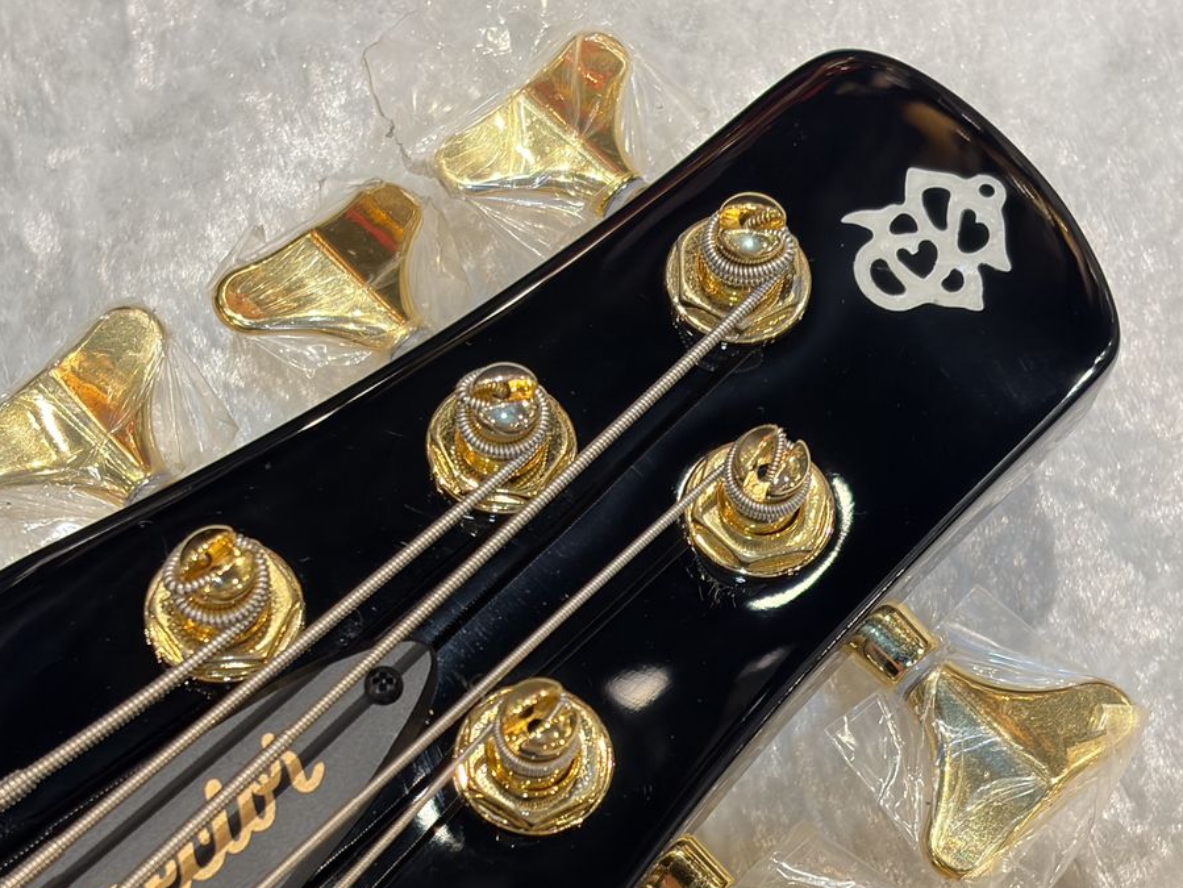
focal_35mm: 74
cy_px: 567
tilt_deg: -74.3
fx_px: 2530
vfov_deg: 19.9
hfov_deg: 26.3
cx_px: 508
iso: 100
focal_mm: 5.96
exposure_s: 1/40
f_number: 1.6
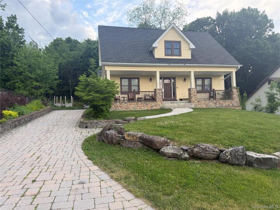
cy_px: 105
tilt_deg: +3.1
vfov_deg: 56.8
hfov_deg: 71.6
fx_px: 194
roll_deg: +1.5
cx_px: 140
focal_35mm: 24
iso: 100
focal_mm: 6.76
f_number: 1.78
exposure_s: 1/813
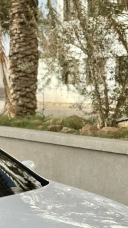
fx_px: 627
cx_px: 56
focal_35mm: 104
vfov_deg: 20.2
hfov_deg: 11.6
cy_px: 201
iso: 100
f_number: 1.78
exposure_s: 1/2358
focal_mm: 6.86
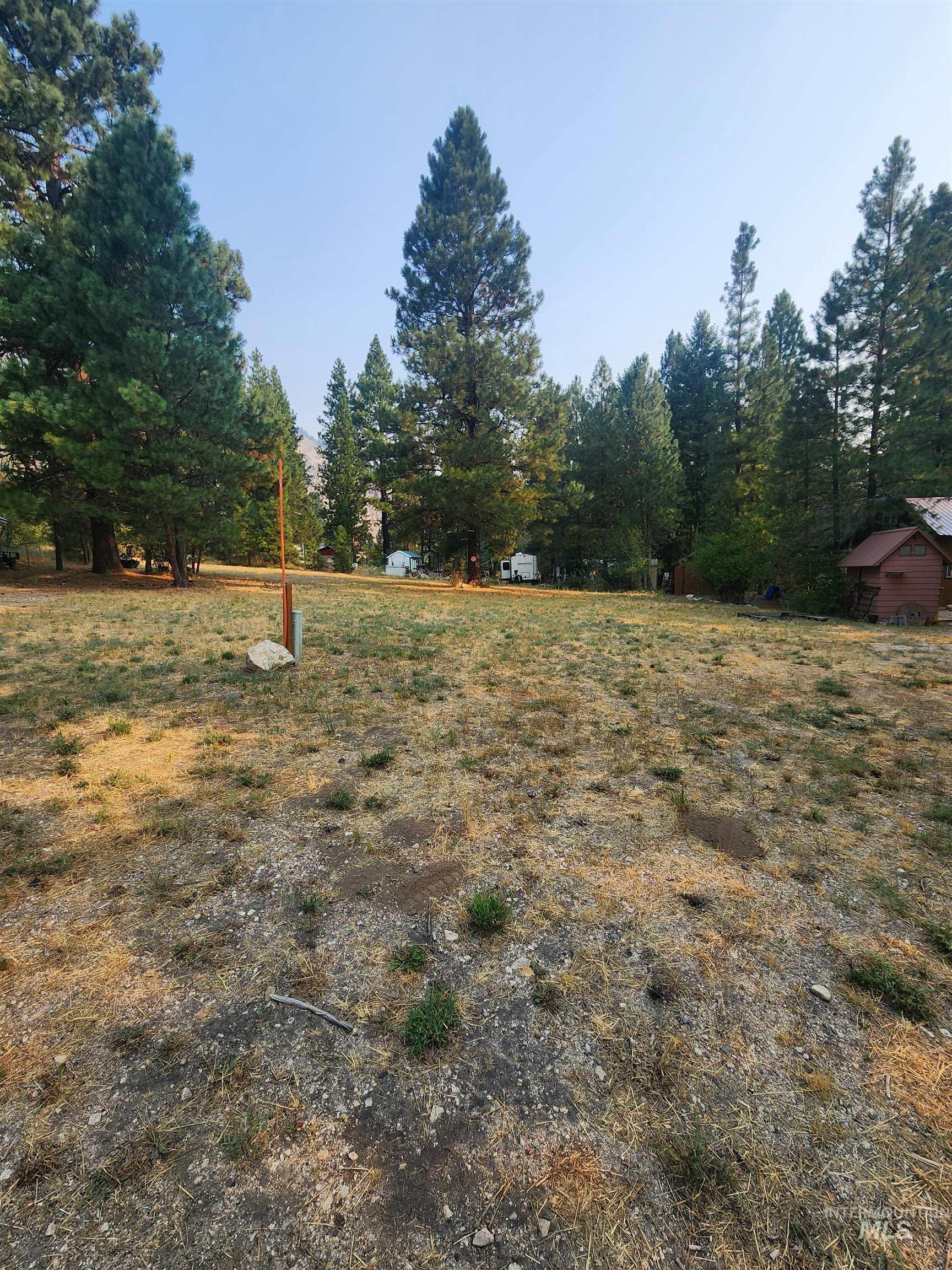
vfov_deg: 106.2
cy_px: 635
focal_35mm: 13
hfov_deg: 89.9
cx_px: 476
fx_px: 477
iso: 50
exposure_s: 1/845
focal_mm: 2.2
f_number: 2.2
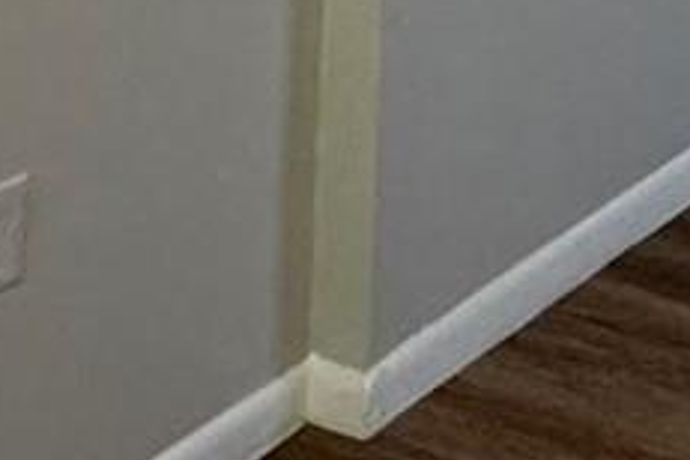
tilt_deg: -0.1
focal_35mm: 101
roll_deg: -2.9
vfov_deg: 11.2
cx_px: 1126
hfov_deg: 17.5
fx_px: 1936
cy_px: -663
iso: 320
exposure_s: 1/120
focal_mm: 2.22
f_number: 2.2
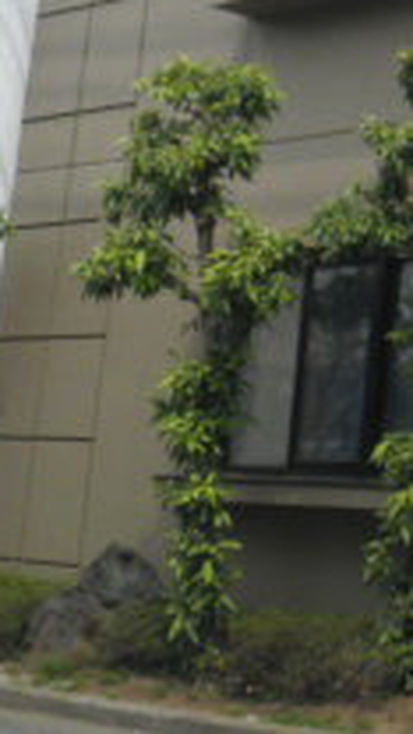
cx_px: 699
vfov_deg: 23.1
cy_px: -64
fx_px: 1694
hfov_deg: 12.8
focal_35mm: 87
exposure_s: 1/80
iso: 64
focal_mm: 4.7
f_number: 7.9
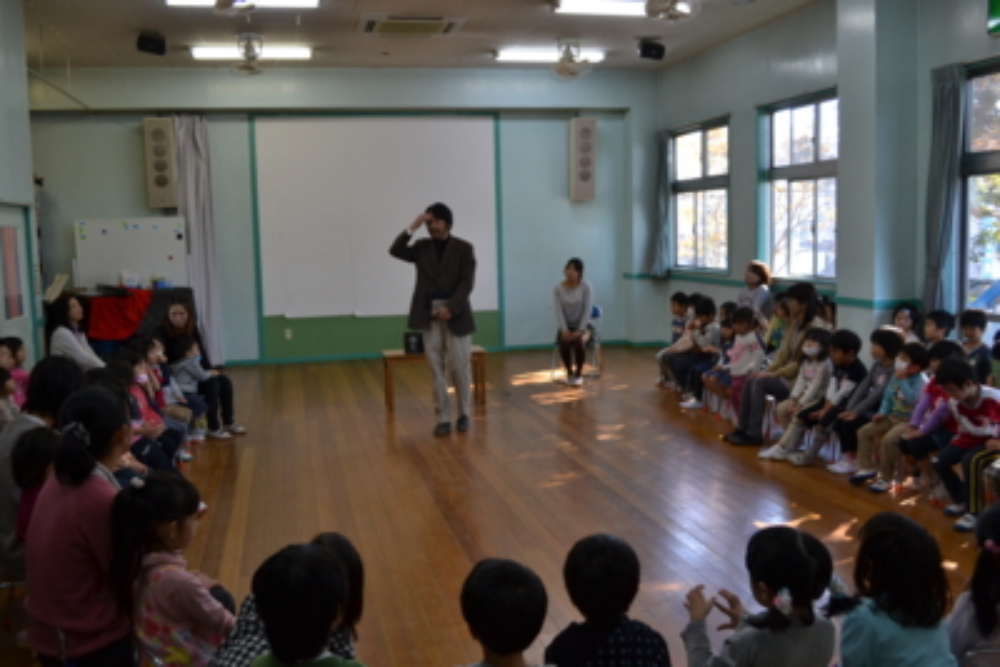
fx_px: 917
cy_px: 334
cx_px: 500
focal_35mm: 33
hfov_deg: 57.2
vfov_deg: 40.0
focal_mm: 22
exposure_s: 1/100
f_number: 5
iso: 400
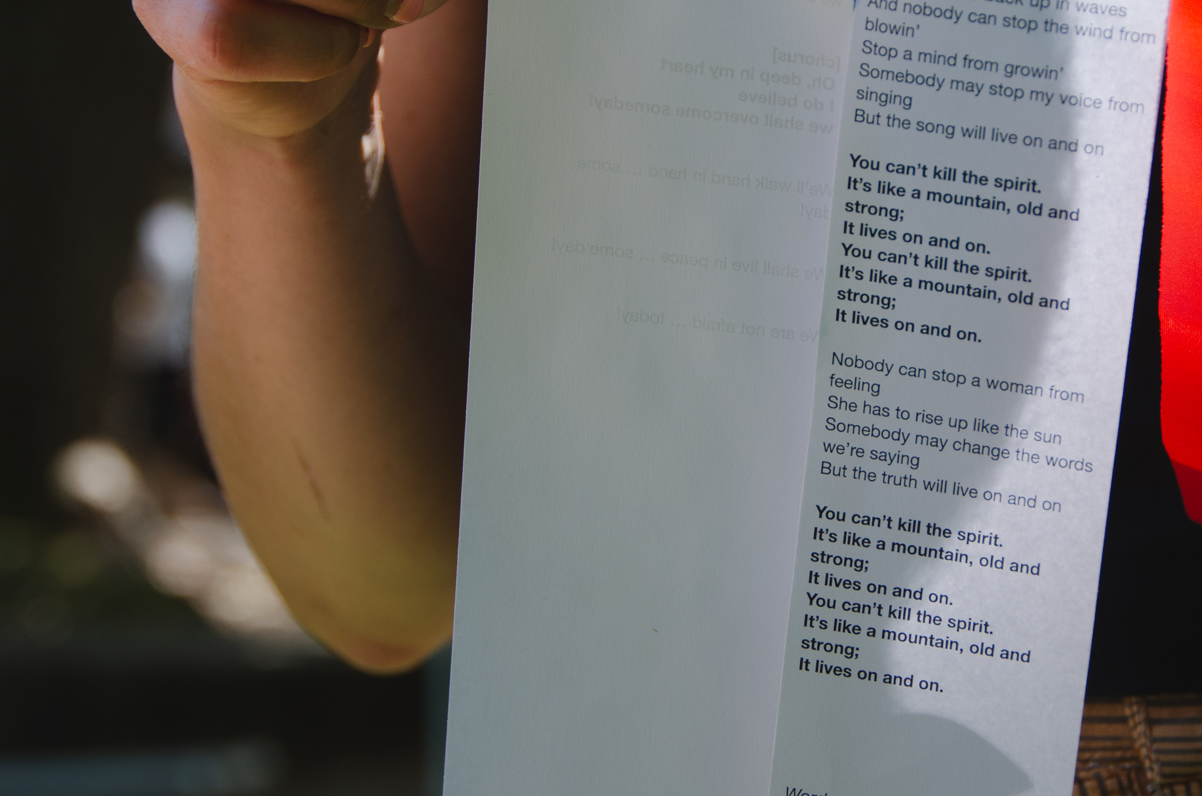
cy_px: 294
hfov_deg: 14.0
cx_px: 896
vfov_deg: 9.3
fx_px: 4890
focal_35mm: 147
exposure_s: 1/200
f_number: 5
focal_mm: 65
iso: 250
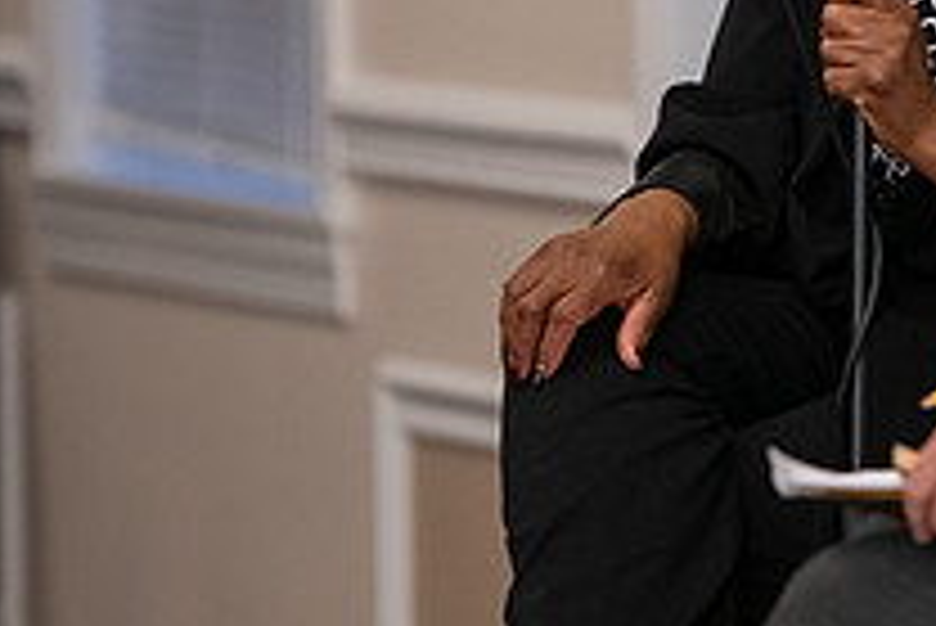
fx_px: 12670
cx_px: 1071
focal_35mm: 487
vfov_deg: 2.8
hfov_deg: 4.2
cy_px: -47
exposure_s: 1/200
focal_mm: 175
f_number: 3.2
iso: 2000
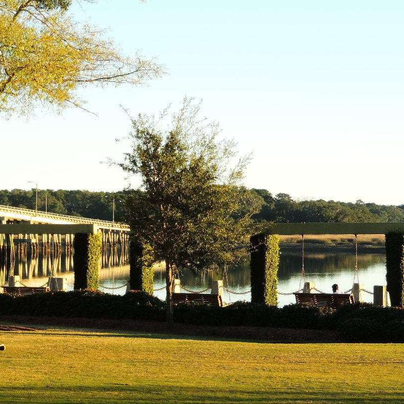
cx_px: 35
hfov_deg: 11.0
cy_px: 281
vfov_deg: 11.0
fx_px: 2086
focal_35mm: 158
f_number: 4.1
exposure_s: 1/125
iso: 80
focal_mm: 16
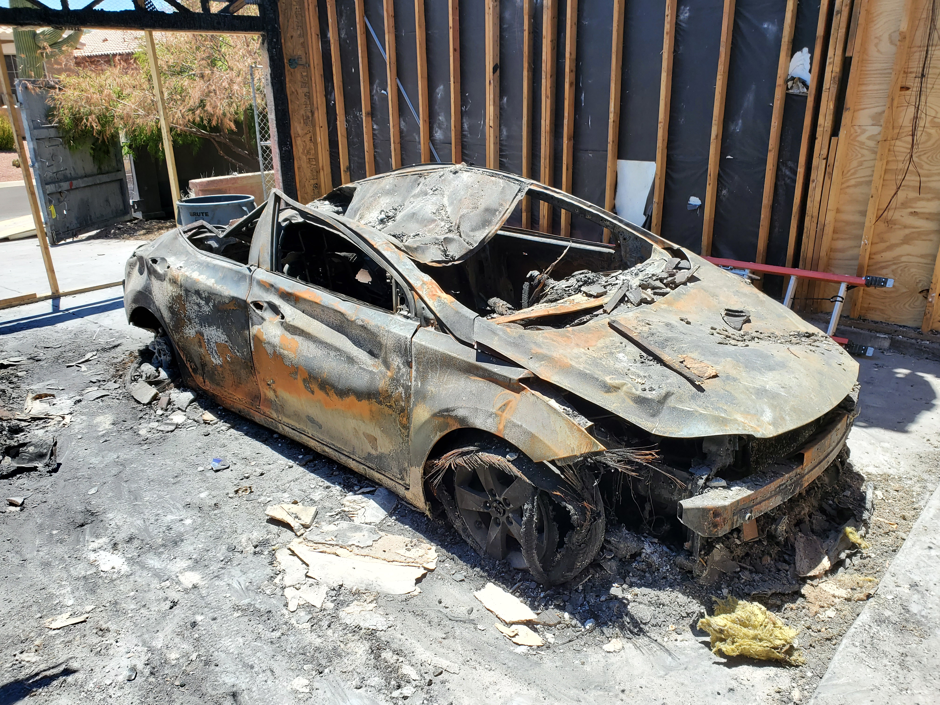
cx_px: 470
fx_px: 706
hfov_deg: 67.3
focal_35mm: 26
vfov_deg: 53.1
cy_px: 352
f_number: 2.4
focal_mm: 4.3
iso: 50
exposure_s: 1/934
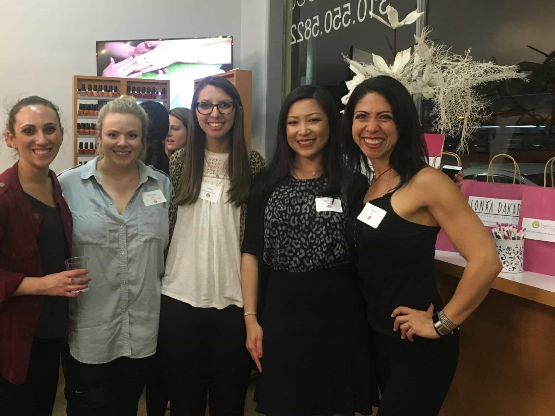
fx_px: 577
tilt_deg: -2.9
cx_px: 213
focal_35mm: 36
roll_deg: -1.5
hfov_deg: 50.9
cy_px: 172
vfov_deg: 39.5
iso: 200
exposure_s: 1/24
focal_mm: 4.15
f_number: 2.2
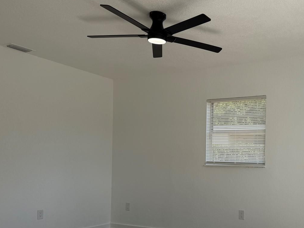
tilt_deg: -0.8
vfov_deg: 37.1
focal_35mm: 38
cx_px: 224
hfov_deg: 47.3
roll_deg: -0.5
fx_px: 334
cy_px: 162
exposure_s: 1/1337
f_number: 1.78
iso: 80
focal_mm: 6.76
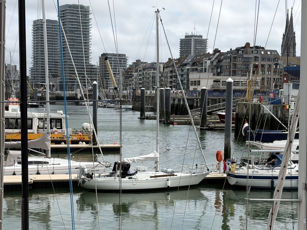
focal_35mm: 52
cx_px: 154
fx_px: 461
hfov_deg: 36.8
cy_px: 115
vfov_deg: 28.0
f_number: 1.6
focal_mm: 5.96
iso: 32
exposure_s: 1/4065
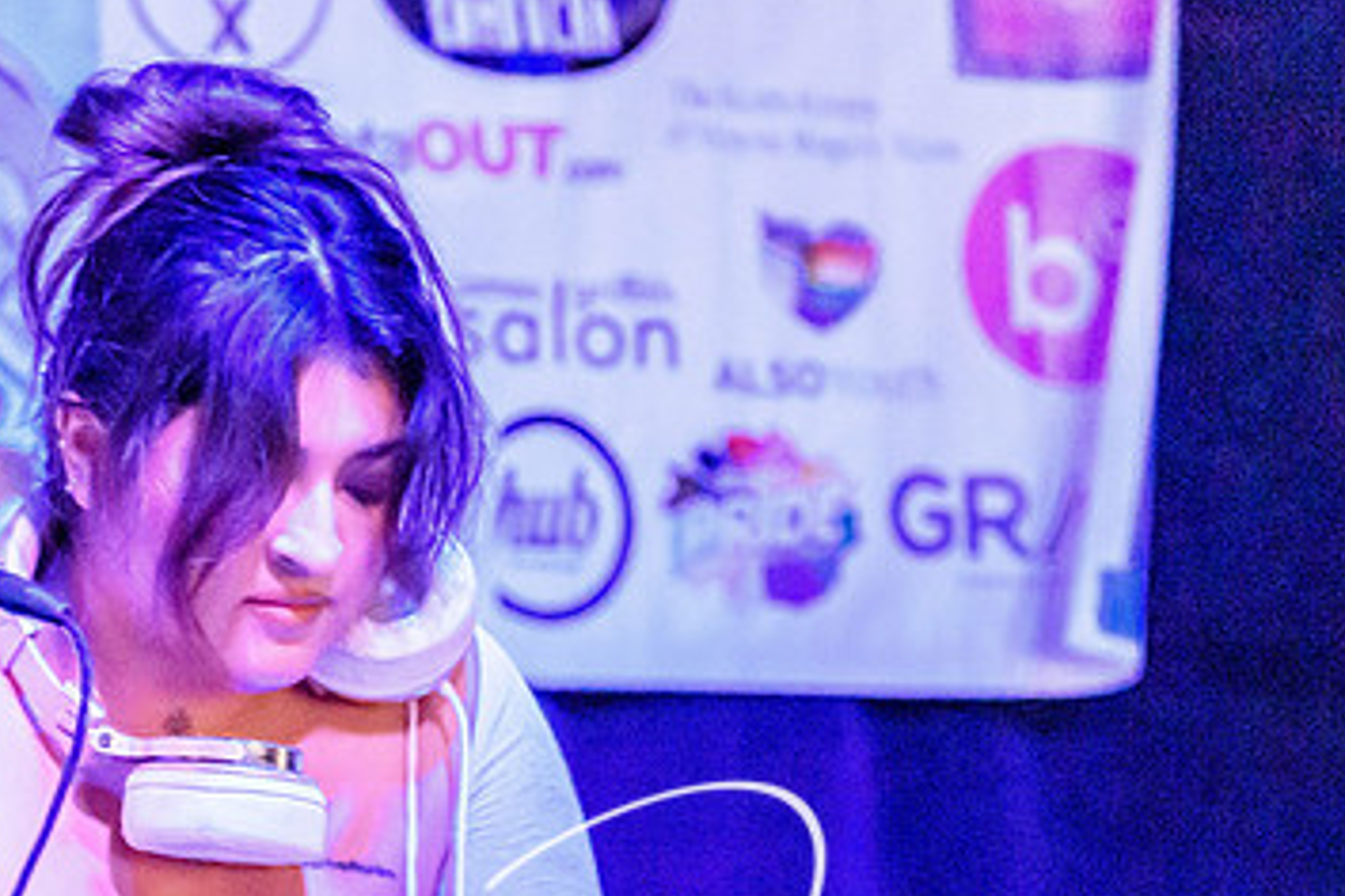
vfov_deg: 3.4
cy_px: 636
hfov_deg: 5.1
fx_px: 15167
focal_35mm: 406
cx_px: 285
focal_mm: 165
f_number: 5
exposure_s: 1/125
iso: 12800
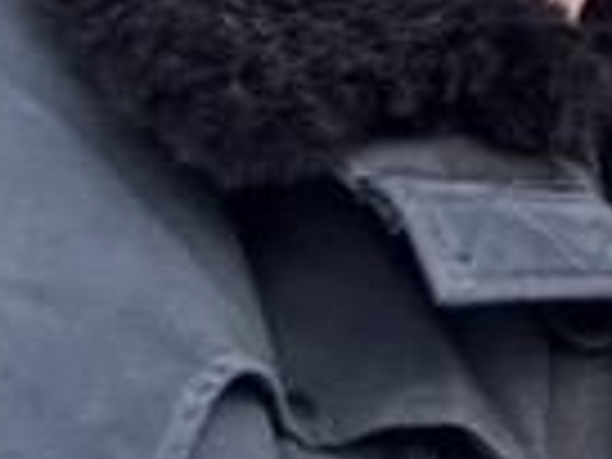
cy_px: -612
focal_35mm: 135
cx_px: 1521
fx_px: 2387
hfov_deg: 11.7
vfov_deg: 9.8
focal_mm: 2.69
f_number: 1.9
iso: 80
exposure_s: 1/81
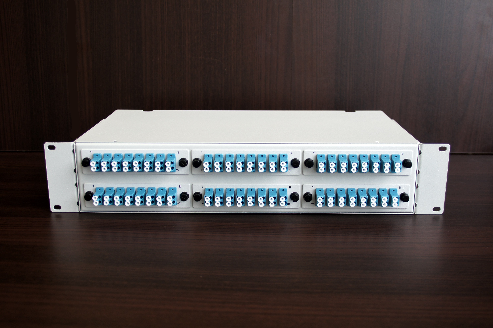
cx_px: 246
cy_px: 164
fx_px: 534
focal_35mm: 39
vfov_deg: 34.1
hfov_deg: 49.6
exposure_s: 1/50
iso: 160
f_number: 4
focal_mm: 26
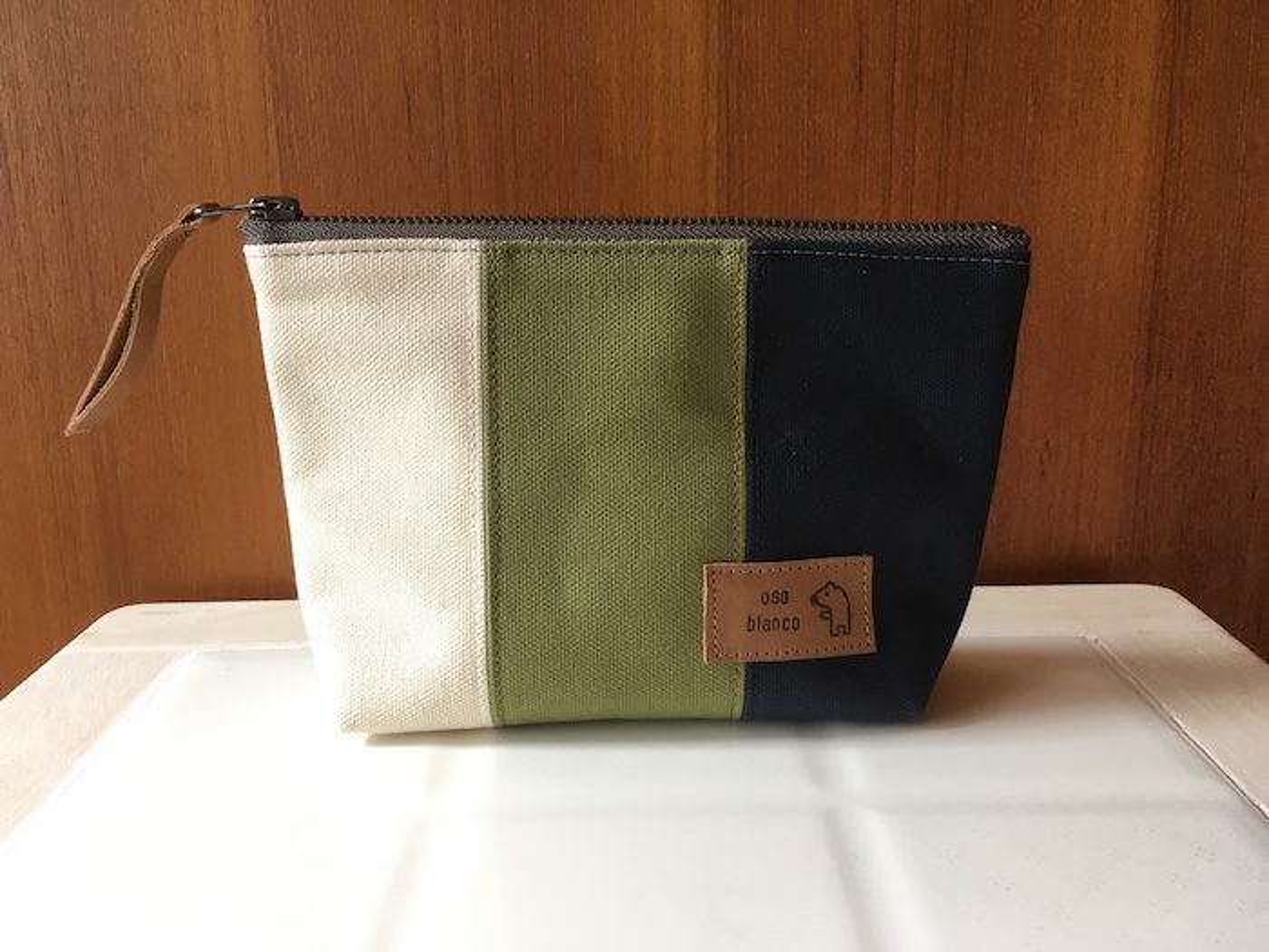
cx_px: 634
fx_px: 1063
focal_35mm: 29
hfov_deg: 61.7
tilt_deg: -13.5
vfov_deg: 48.2
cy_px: 476
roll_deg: -0.4
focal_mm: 4.15
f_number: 2.2
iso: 40
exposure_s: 1/30
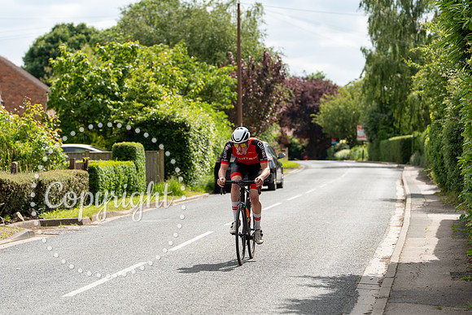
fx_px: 1534
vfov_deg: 11.7
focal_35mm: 117
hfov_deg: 17.5
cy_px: 158
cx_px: 236
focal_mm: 117
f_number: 4
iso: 100
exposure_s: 1/640
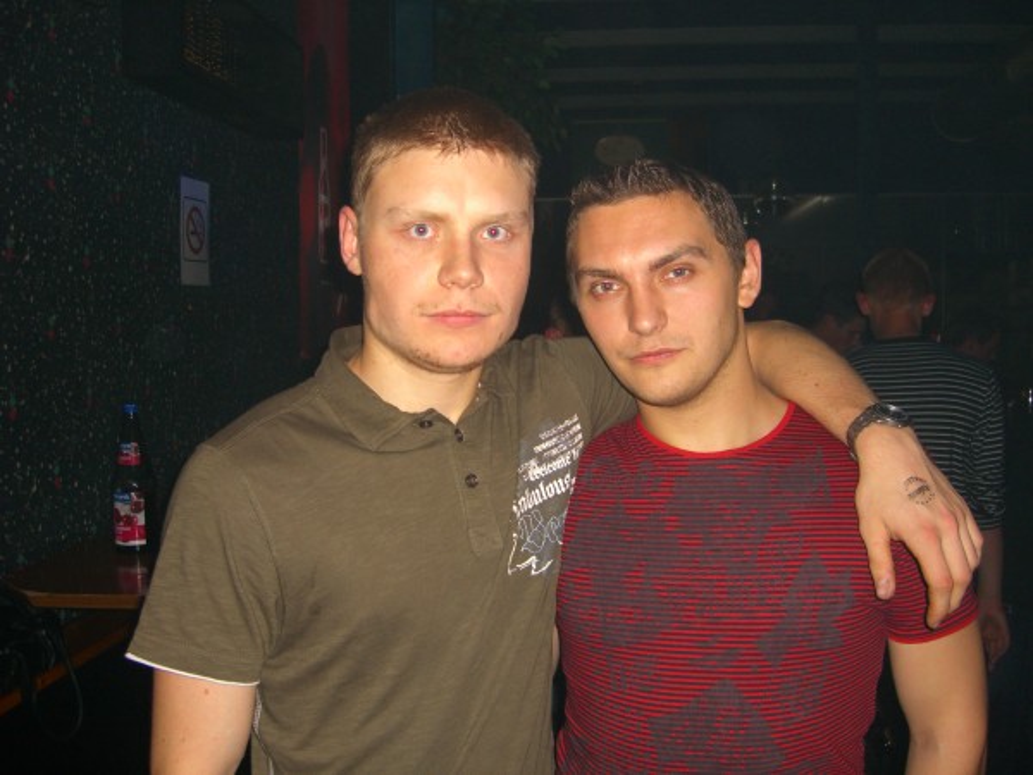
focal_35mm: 38
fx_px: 1134
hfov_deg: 49.0
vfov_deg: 37.7
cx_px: 516
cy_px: 388
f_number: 2.8
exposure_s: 1/60
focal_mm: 7.9
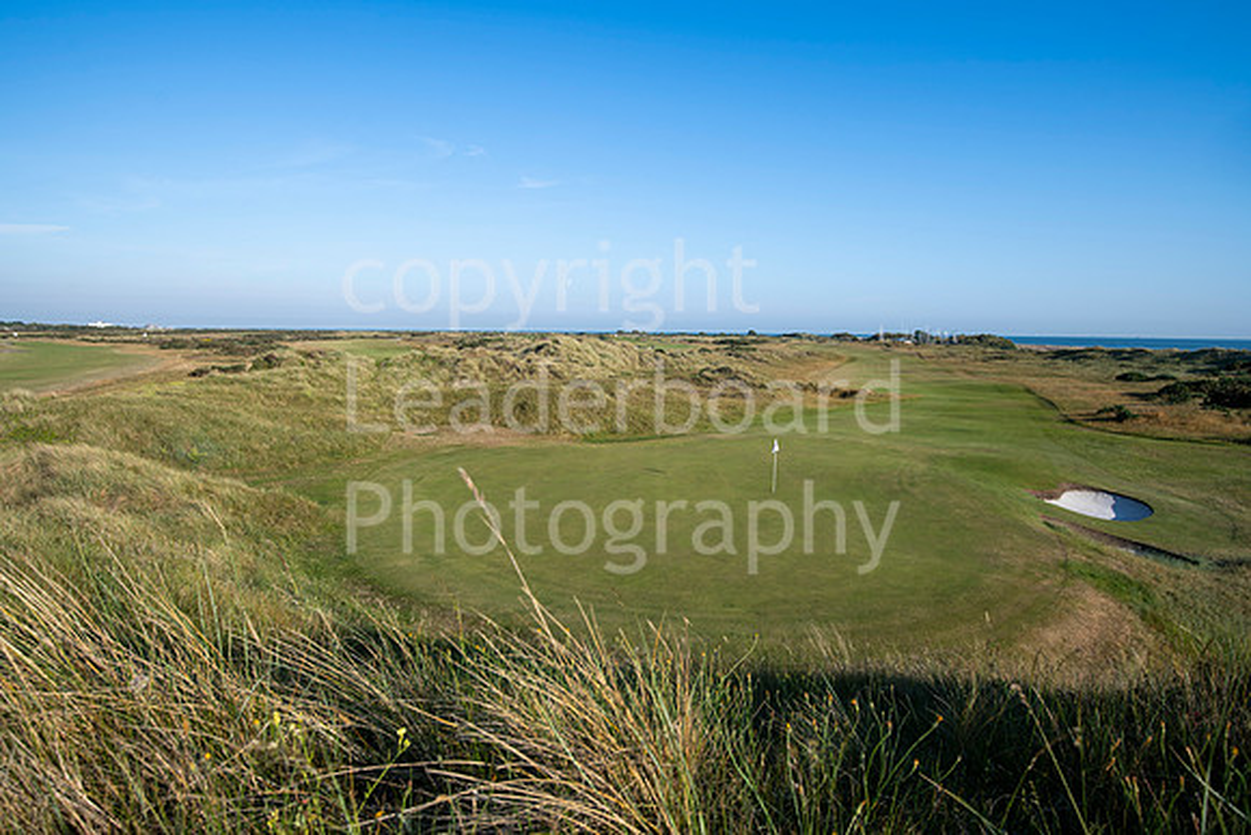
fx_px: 695
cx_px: 626
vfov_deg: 62.0
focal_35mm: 20
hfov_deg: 84.0
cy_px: 418
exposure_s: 1/250
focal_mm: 20
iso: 80
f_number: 7.1
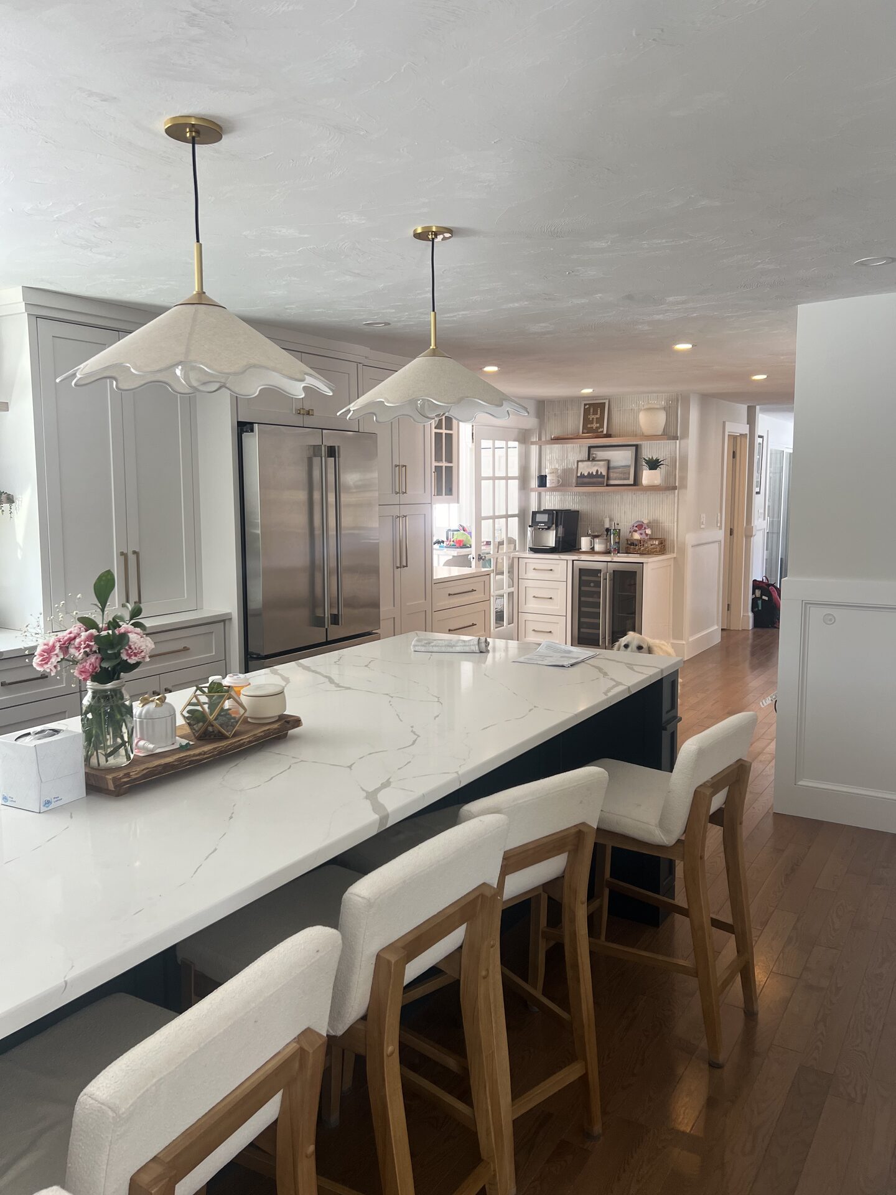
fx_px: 897
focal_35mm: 26
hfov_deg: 53.1
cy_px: 598
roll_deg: +0.6
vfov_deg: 67.3
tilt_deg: -5.7
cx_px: 448
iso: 100
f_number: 1.5
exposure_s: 1/120
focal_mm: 5.7
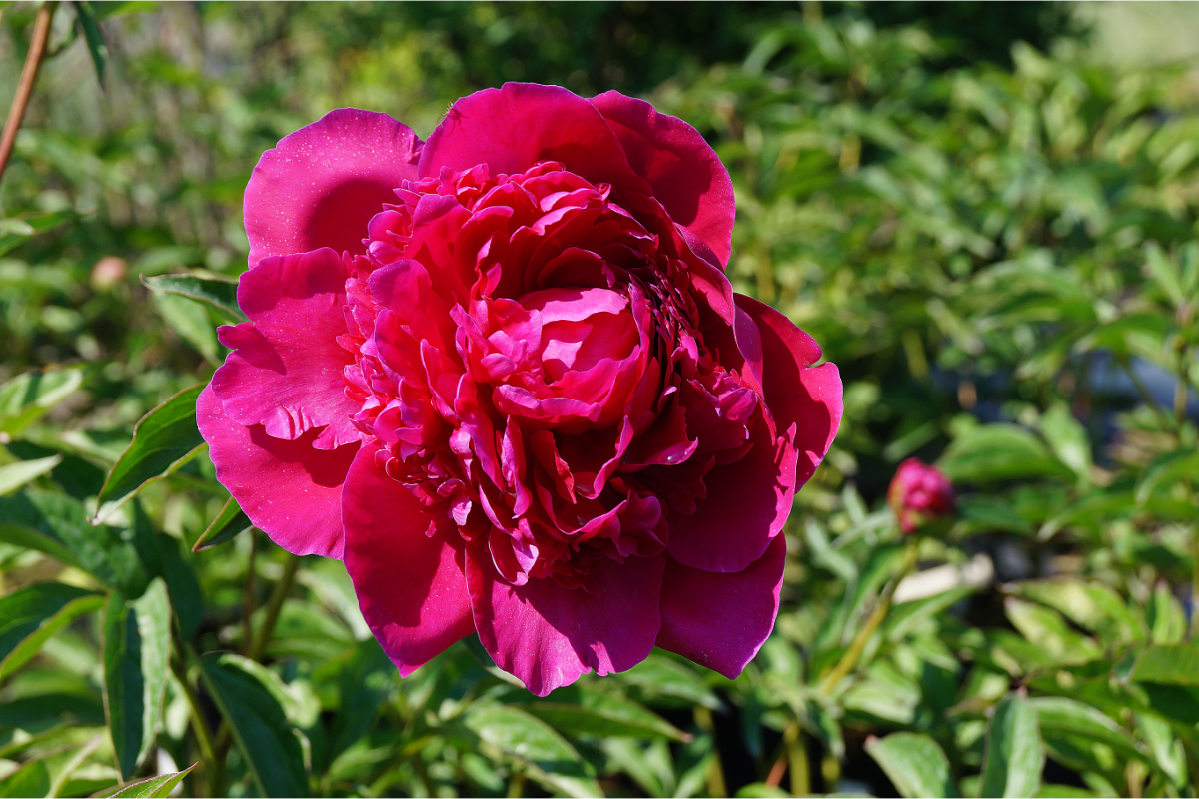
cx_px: 600
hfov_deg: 29.9
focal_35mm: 68
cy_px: 400
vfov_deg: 20.2
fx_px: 2248
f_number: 9
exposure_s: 1/125
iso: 100
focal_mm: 45
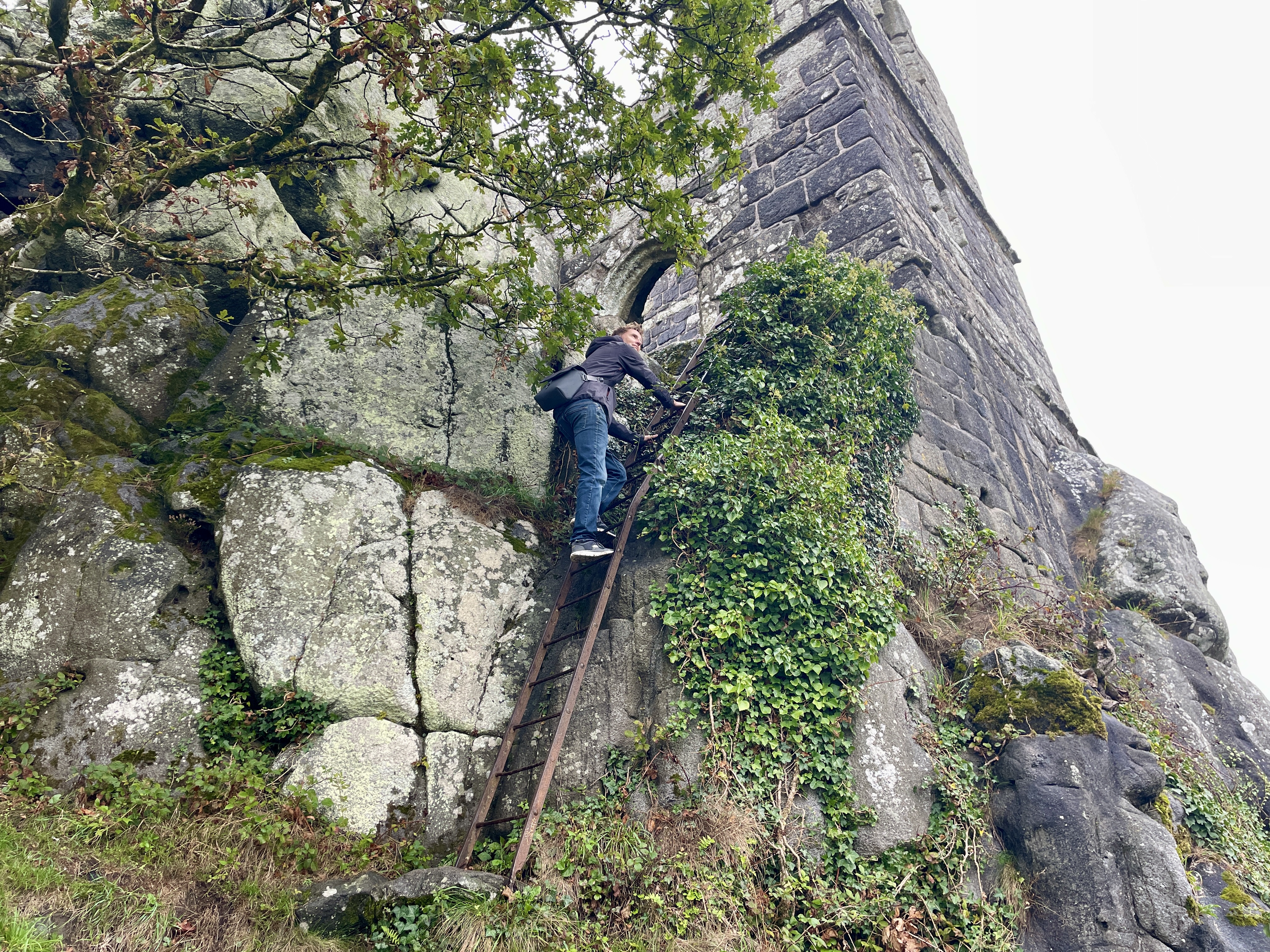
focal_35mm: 26
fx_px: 954
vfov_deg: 53.1
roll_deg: +3.1
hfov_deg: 67.3
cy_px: 476
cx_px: 635
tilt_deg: +32.1
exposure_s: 1/121
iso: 64
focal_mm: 4.2
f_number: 1.6
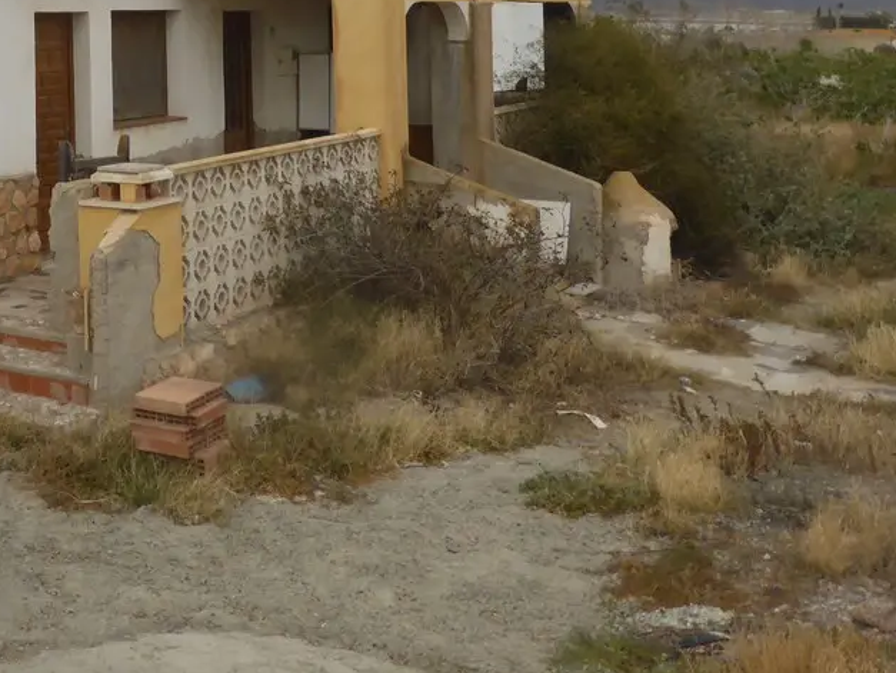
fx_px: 1321
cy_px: 13
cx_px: 21
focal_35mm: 51
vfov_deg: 27.1
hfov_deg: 34.4
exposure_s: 1/1600
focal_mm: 4.3
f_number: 3.3
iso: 100
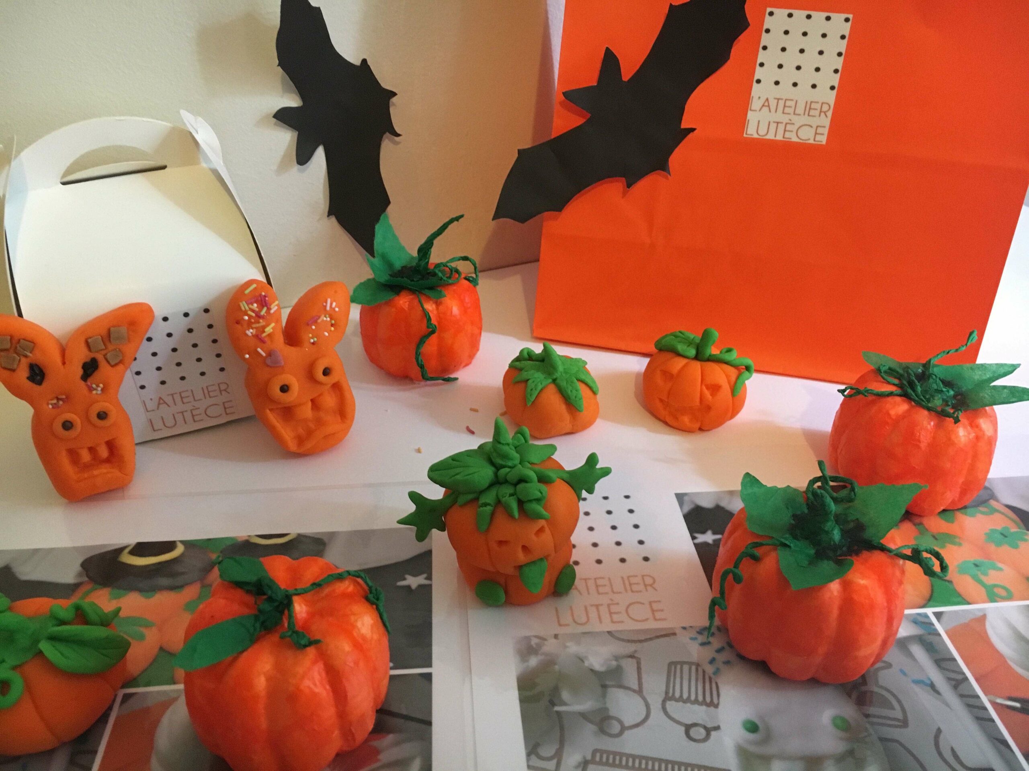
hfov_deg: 61.7
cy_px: 386
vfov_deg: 48.2
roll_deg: -1.7
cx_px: 514
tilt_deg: -35.6
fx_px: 862
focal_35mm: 29
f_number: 2.2
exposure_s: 1/20
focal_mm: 4.15
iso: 200
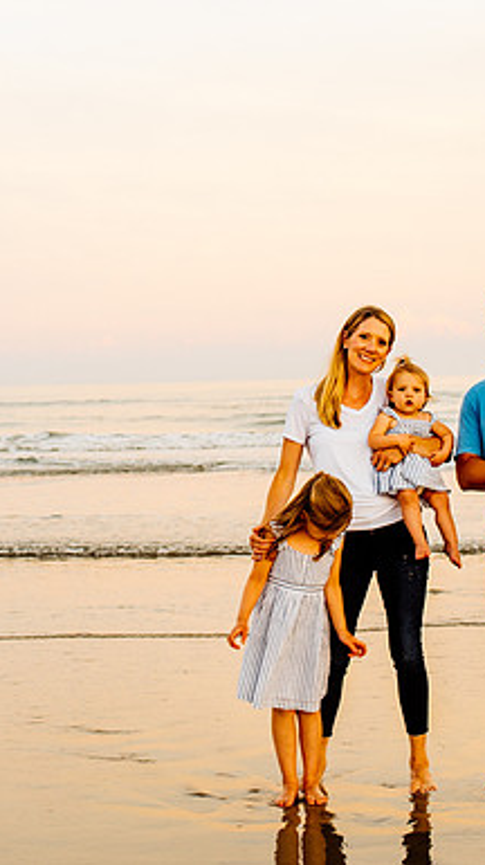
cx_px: 179
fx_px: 1626
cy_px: 394
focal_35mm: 71
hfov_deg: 16.9
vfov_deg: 29.8
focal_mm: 35
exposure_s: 1/200
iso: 320
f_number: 2.8
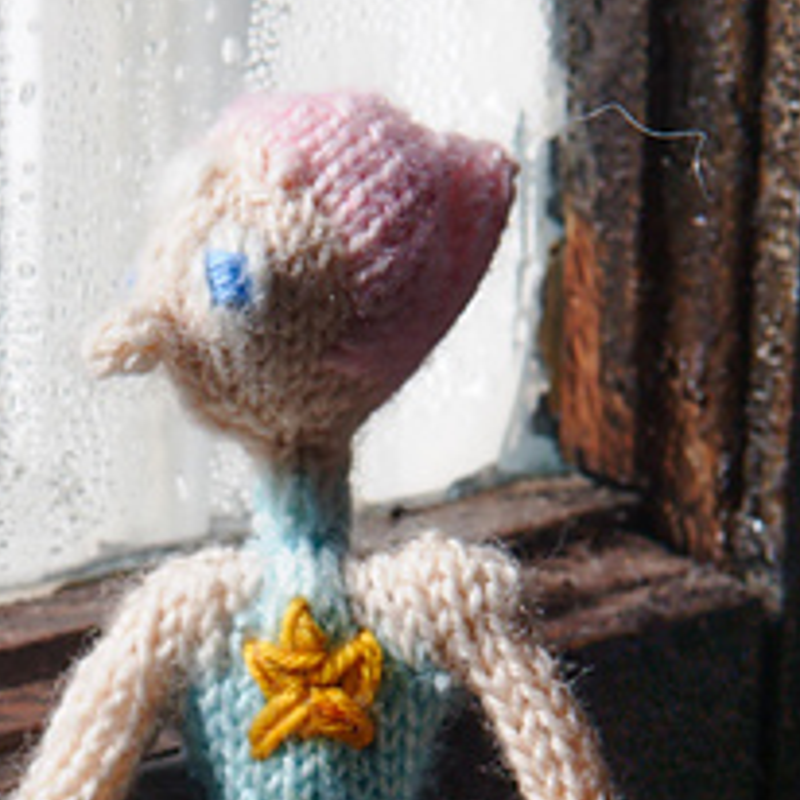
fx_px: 5682
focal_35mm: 217
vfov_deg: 8.0
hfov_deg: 8.0
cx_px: 173
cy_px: 839
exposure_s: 1/250
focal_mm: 55
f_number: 11
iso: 200
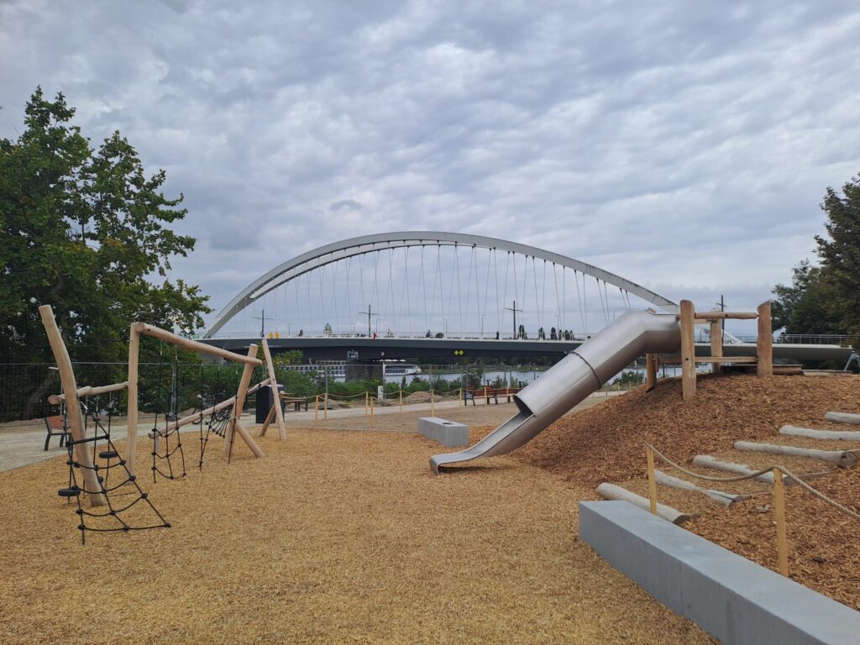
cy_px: 322
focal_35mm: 25
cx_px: 430
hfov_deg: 69.4
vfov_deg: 54.9
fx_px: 621
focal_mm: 4.65
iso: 32
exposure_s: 1/615
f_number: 1.8
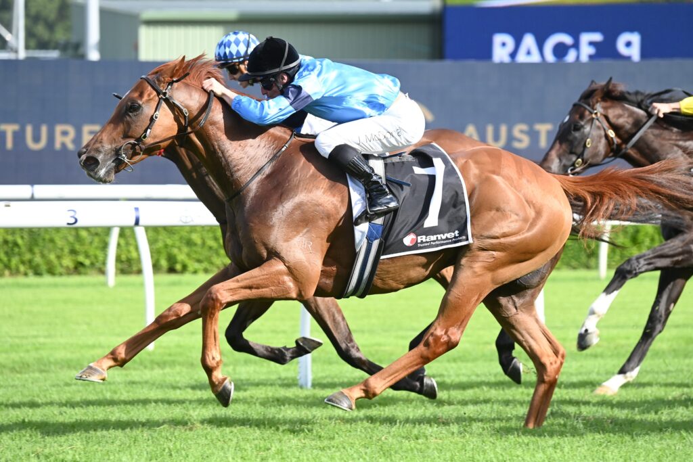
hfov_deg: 8.6
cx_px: 346
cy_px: 231
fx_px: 4620
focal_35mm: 240
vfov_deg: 5.7
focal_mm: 240
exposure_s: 1/2000
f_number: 5.3
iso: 1400
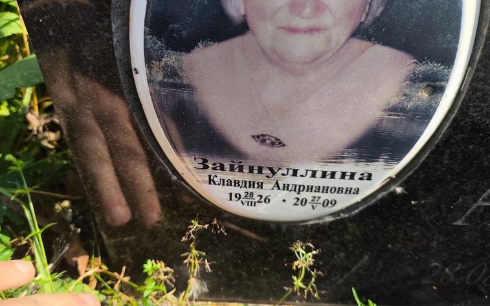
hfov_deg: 66.4
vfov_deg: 44.5
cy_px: 149
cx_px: 235
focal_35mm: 28
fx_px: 374
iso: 50
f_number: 1.7
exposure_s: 1/772
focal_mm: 4.71
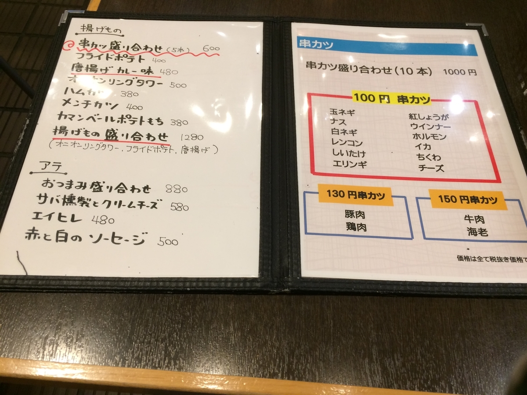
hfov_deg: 61.7
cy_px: 198
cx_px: 264
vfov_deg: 48.2
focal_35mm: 29
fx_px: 442
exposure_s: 1/30
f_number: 2.2
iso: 100
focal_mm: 4.15
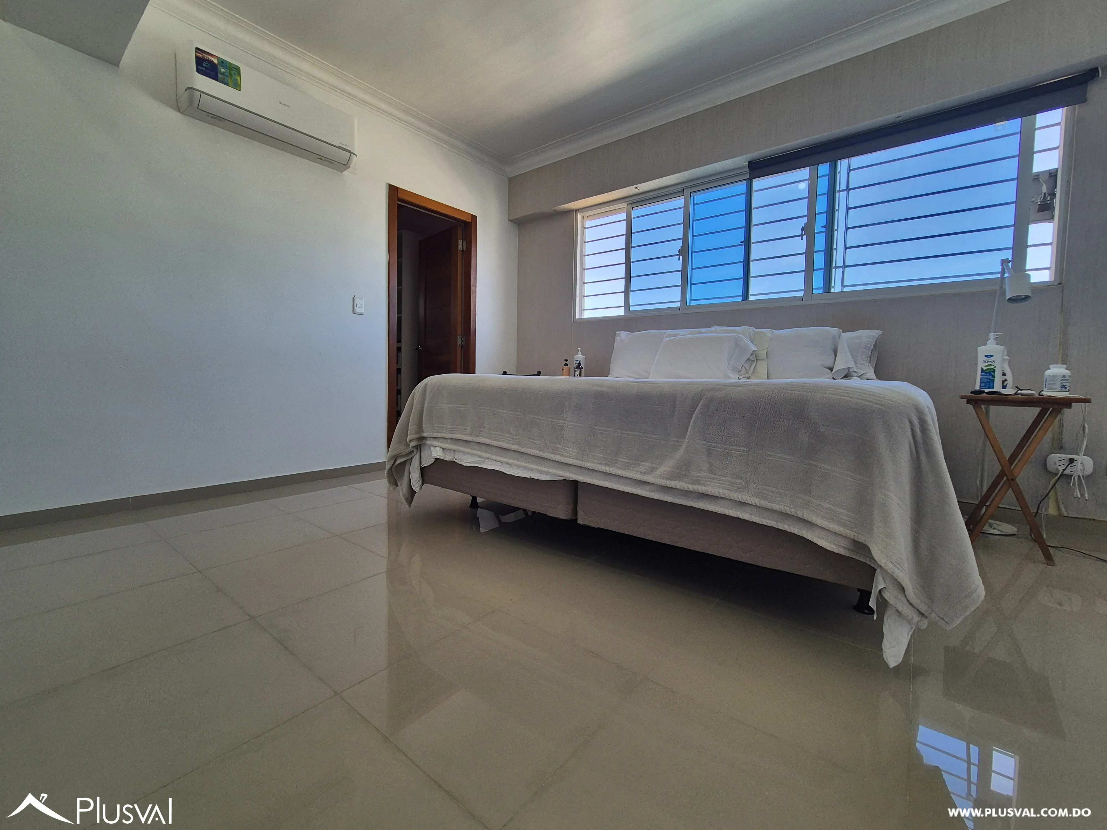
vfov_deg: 89.9
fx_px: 416
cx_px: 554
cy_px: 415
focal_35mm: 13
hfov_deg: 106.2
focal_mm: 2.2
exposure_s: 1/255
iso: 50
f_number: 2.2
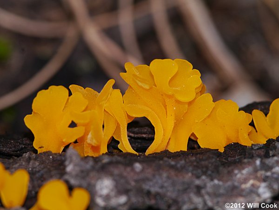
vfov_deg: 4.8
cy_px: 105
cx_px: 140
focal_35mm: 310
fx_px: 2501
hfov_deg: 6.4
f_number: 16
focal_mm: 155
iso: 160
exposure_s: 1/160
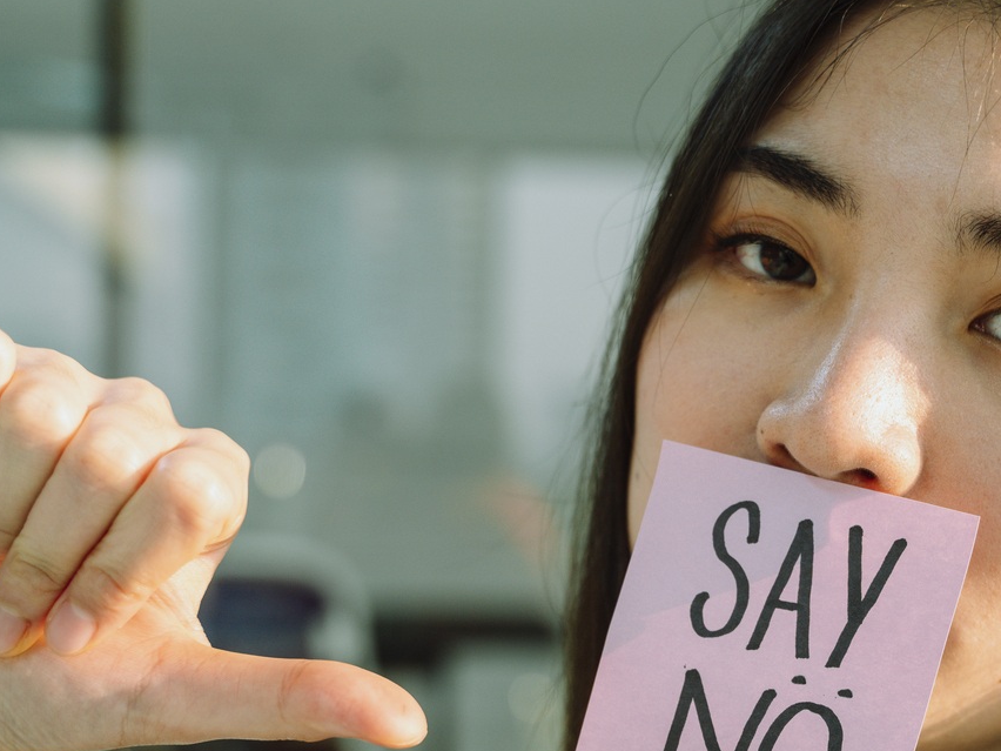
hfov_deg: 23.9
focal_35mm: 81
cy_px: 565
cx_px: 785
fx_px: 2330
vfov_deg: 18.2
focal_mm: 35.7
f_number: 2.8
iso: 250
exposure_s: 1/125
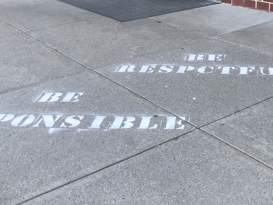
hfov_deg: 34.8
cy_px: 58
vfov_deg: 26.3
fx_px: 434
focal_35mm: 55
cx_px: 165
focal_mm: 3.99
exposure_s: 1/357
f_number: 1.8
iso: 20
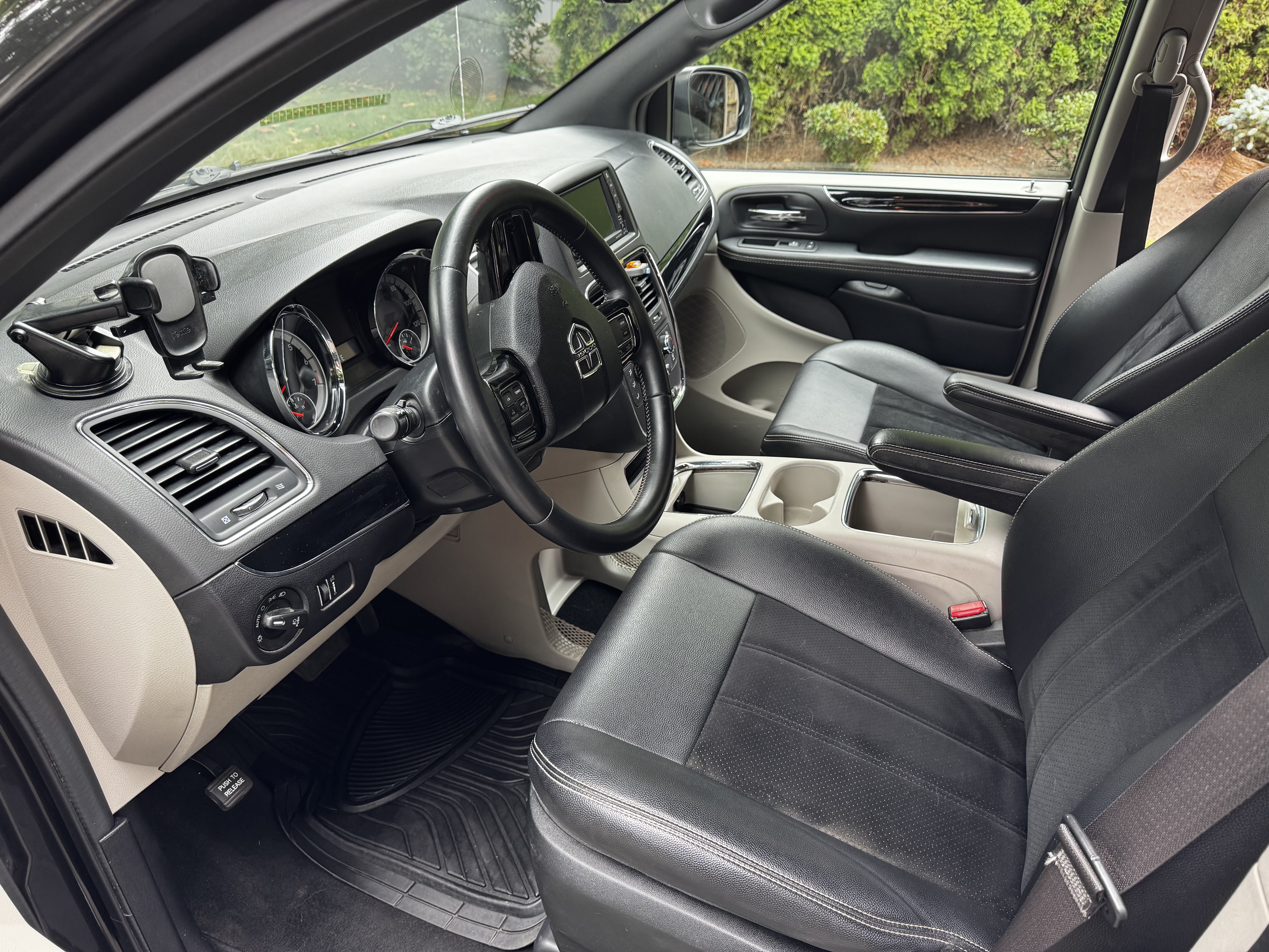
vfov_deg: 56.8
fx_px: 880
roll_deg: -3.3
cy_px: 476
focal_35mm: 24
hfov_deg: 71.6
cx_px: 634
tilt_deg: -30.7
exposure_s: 1/121
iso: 160
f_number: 1.78
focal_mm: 6.76
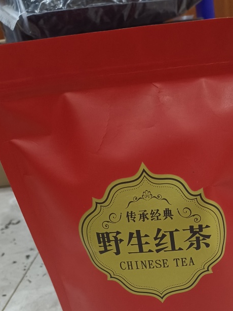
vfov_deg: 44.3
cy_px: 255
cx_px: 179
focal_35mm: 40
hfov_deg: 35.0
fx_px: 359
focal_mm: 5.59
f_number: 1.88
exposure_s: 1/25
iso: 3878
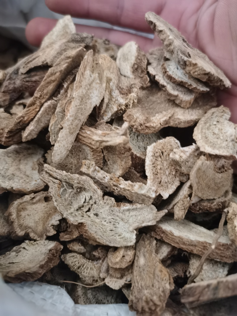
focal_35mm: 27
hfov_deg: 51.3
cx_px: 118
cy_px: 158
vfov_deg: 65.3
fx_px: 247
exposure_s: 1/20
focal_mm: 5.58
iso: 1250
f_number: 1.8
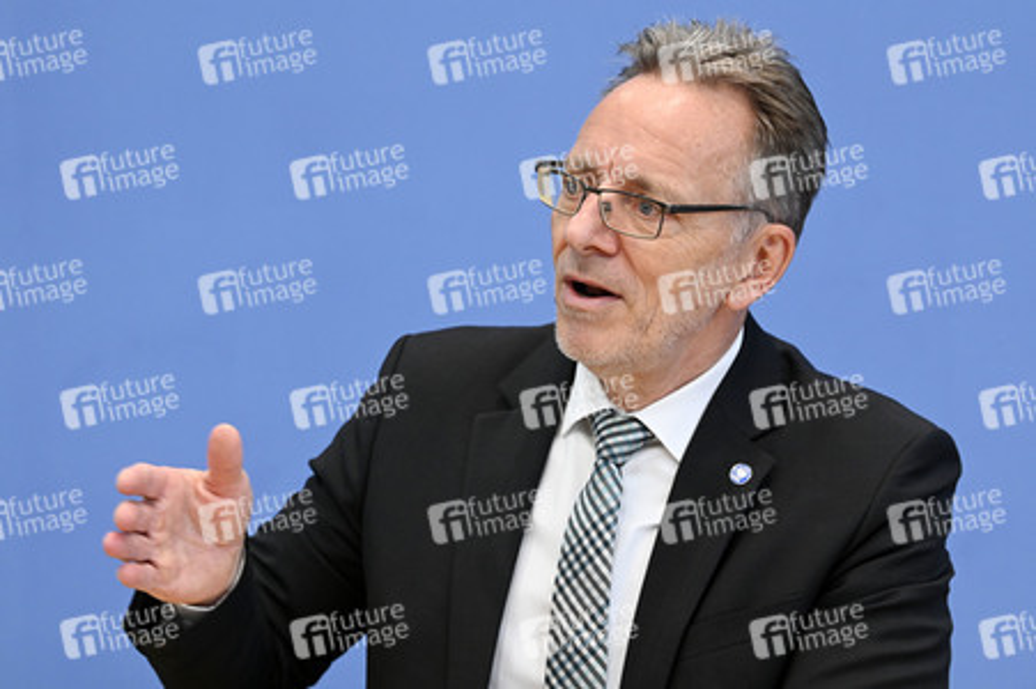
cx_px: 518
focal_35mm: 120
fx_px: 3451
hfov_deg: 17.1
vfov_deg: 11.4
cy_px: 344
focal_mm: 120
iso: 5000
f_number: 6.3
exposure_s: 1/500
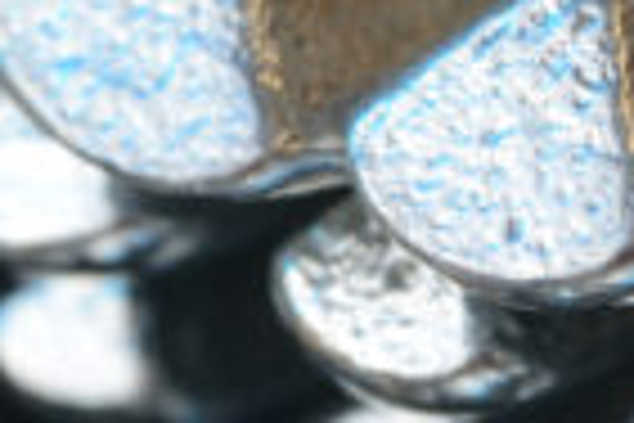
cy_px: 342
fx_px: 8928
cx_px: 499
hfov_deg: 4.1
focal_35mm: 507
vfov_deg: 2.7
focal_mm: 70
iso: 160
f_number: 4
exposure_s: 1/100
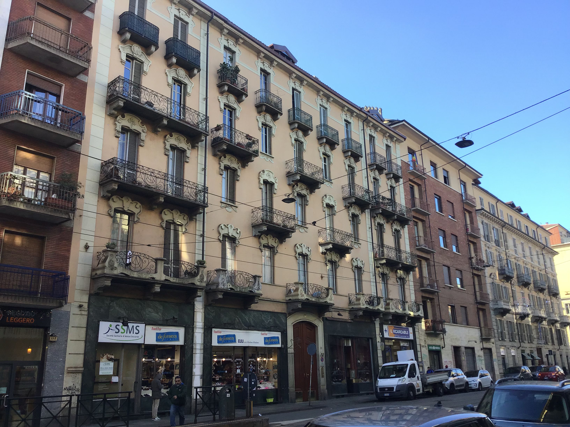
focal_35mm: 31
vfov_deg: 45.4
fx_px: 510
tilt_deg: +17.5
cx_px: 285
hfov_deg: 58.4
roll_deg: +1.0
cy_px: 214
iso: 25
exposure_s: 1/278
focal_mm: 3.3
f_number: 2.4
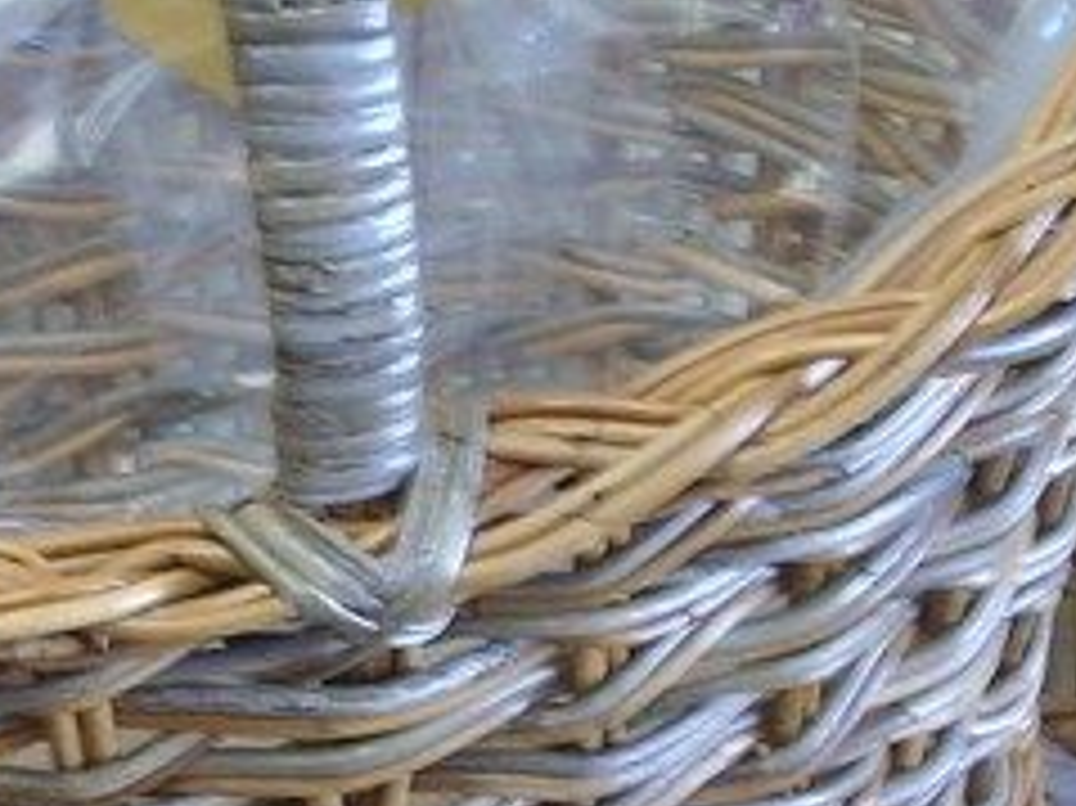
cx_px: 50
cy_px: 725
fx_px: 5934
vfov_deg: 7.7
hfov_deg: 10.3
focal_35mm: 191
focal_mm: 7.8
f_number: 2.8
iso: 50
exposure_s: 1/8
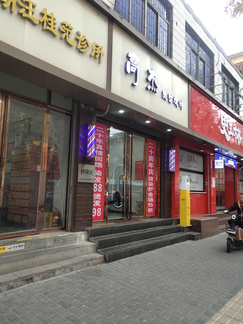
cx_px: 122
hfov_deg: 48.2
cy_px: 162
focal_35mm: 29
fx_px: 271
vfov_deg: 61.7
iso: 50
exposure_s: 1/112
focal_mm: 4.27
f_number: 1.8
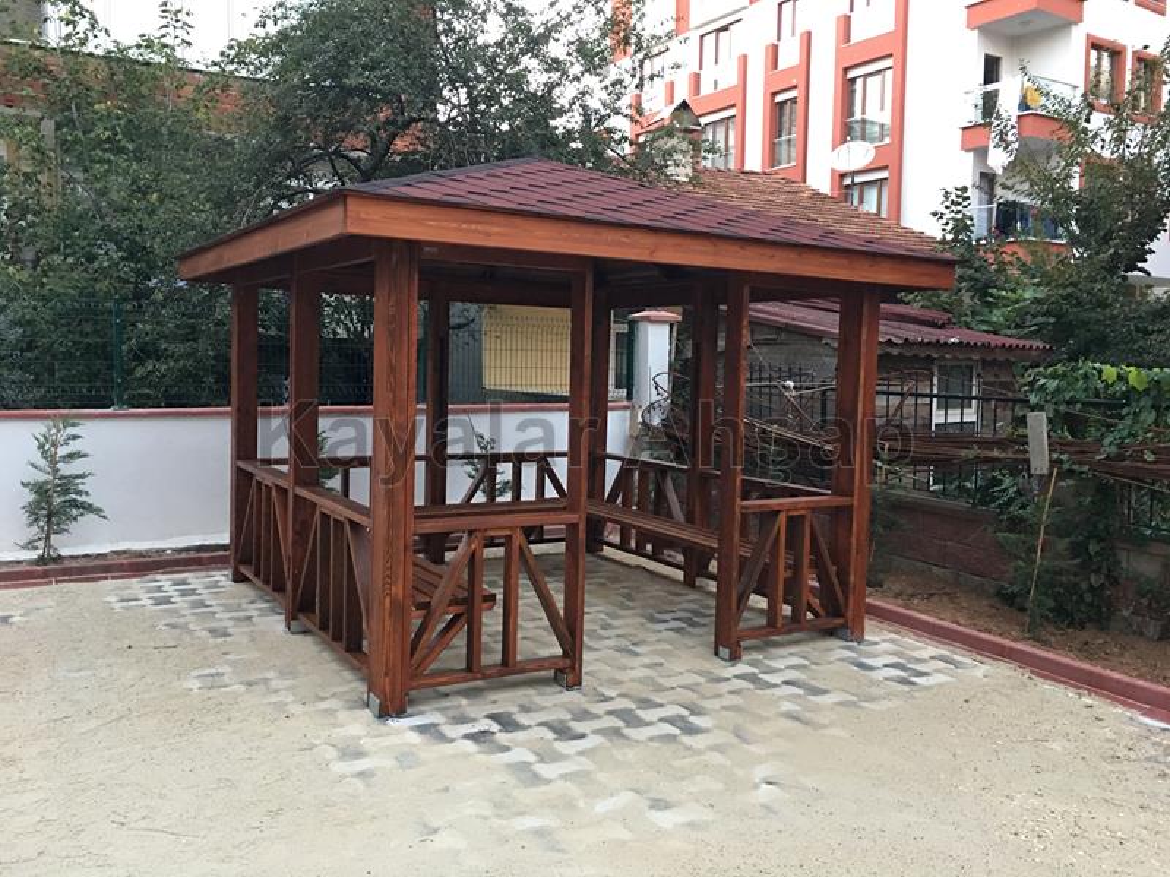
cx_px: 585
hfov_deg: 61.7
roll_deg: -1.2
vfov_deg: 48.2
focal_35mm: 29
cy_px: 438
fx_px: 980
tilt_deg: -5.2
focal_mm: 4.15
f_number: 2.2
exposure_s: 1/10
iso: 80
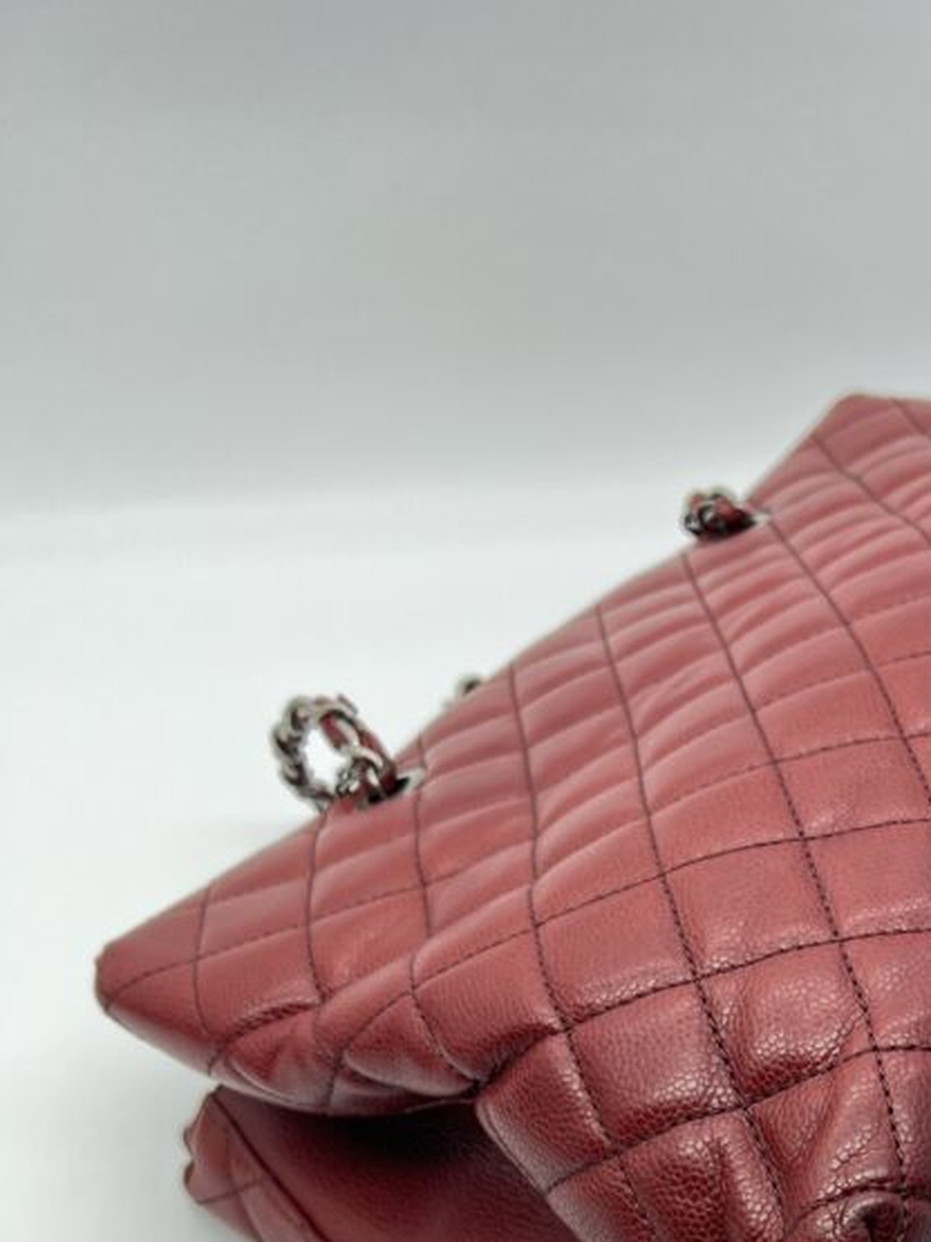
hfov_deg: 28.9
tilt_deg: -45.4
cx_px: 853
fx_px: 1722
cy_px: 1141
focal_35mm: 48
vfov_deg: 36.9
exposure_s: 1/100
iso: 64
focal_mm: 5.7
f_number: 1.5
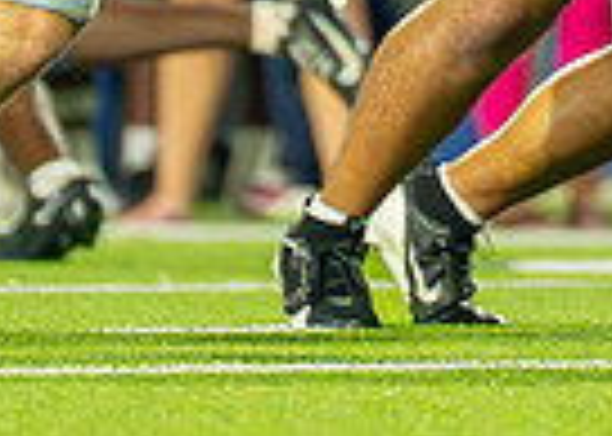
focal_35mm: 1802
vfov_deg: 0.8
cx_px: 611
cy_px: -592
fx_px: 31306
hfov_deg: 1.1
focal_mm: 200
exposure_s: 1/1600
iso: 3200
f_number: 2.8
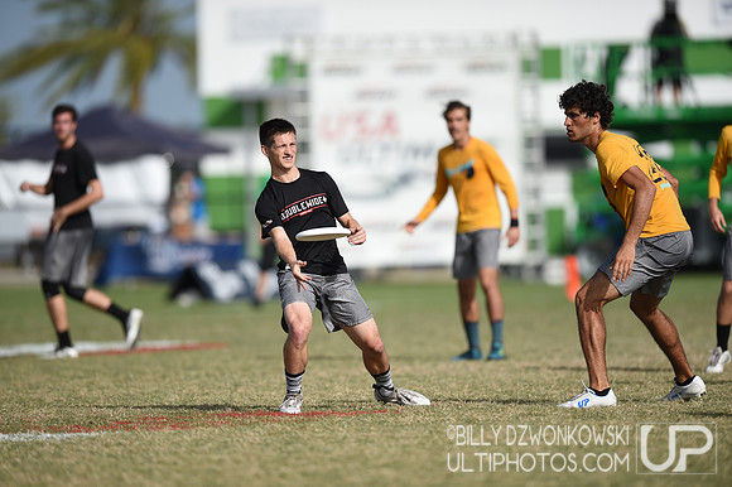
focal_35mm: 400
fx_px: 8128
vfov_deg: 3.4
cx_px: 366
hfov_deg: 5.2
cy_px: 244
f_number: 3.2
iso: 100
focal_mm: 400
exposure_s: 1/2500
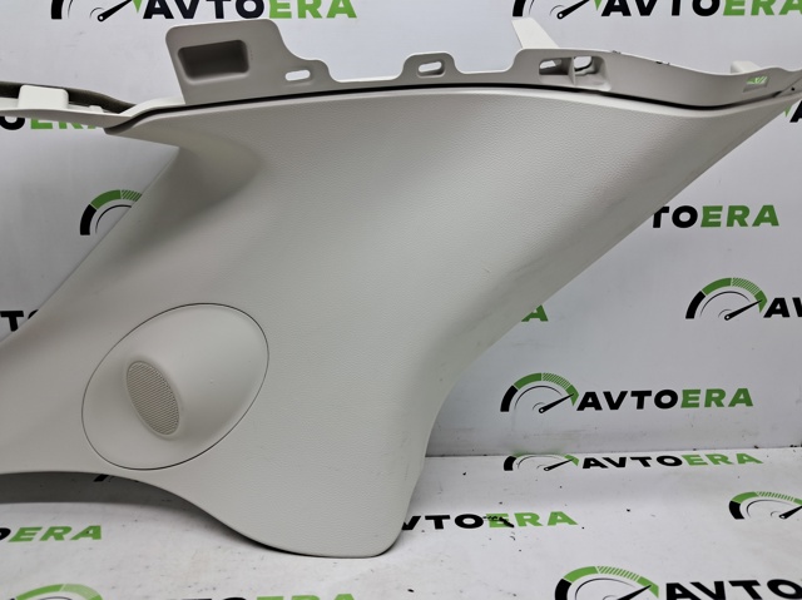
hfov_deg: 65.4
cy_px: 300
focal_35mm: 27
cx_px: 401
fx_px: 625
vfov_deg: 51.3
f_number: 1.8
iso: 50
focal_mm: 4
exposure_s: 1/100
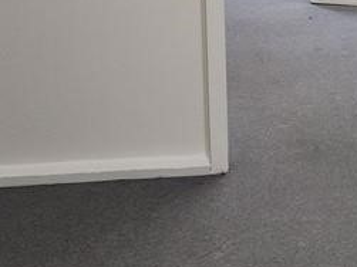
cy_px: -145
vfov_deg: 14.5
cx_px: 421
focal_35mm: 94
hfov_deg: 19.7
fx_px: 969
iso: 100
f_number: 1.8
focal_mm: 6.4
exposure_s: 1/60
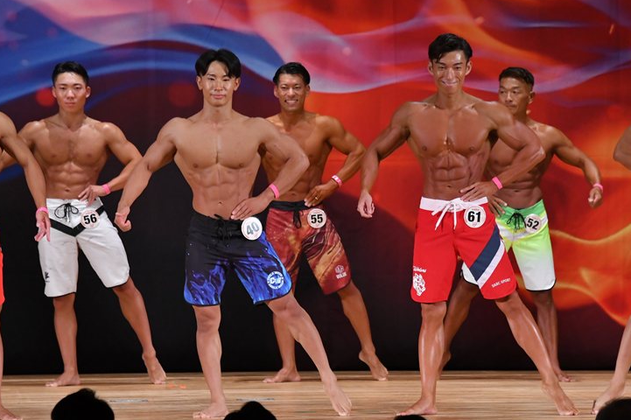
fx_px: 4520
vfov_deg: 5.3
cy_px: 215
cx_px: 319
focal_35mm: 258
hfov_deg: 8.0
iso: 3200
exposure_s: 1/400
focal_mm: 160
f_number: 5.6
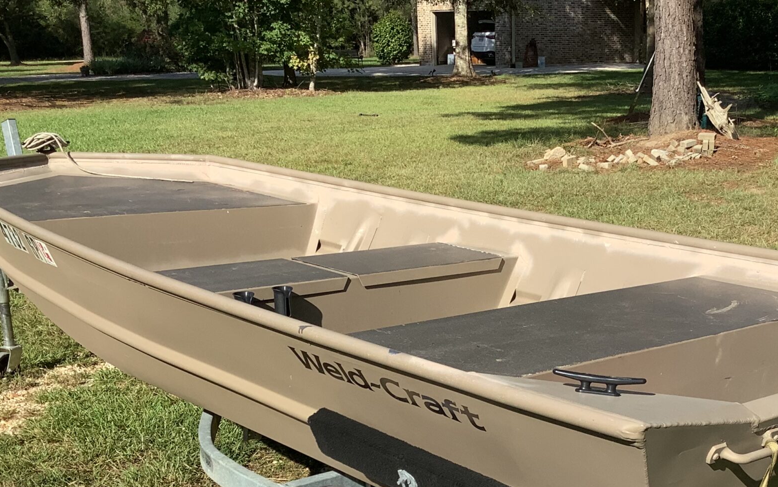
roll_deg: +1.2
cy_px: 432
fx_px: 1145
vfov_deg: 23.4
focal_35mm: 54
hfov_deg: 37.0
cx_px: 534
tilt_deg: -18.0
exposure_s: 1/916
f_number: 2.4
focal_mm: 3.3
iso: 25
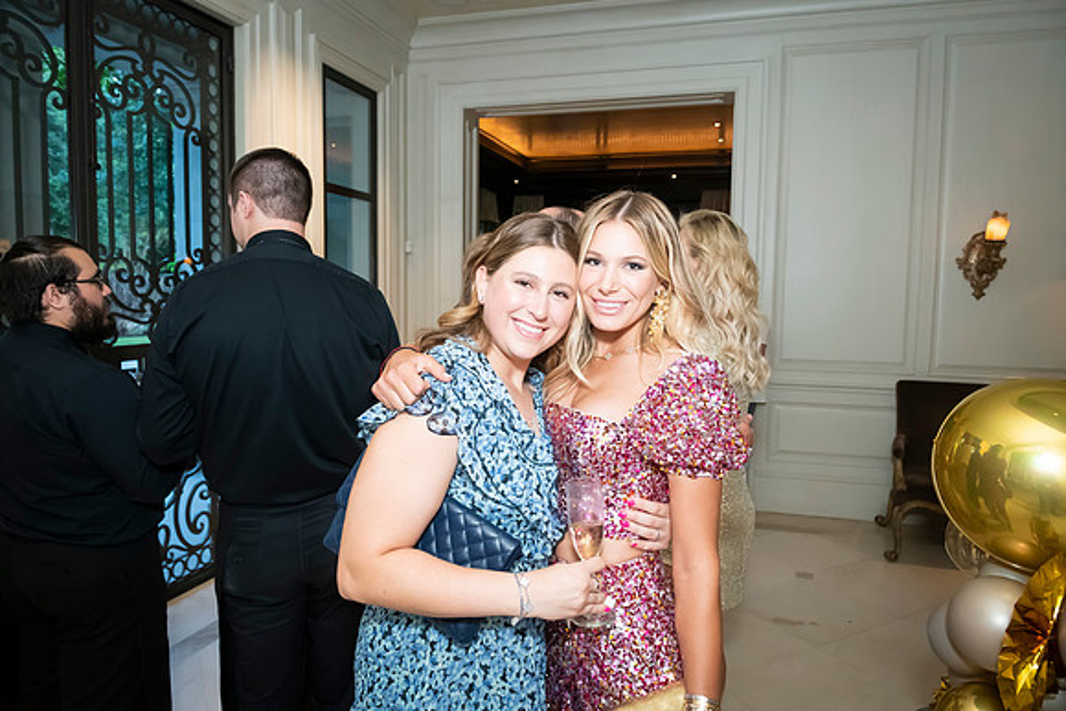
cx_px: 533
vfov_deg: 53.2
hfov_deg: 73.7
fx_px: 711
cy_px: 356
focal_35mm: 24
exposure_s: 1/60
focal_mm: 24
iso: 1600
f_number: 5.6
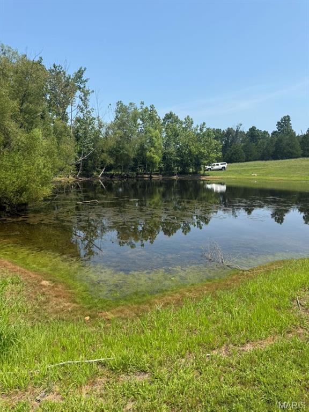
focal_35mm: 24
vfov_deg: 71.6
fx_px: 286
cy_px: 206
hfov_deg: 56.8
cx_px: 154
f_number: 1.78
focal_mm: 6.76
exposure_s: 1/3425
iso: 80
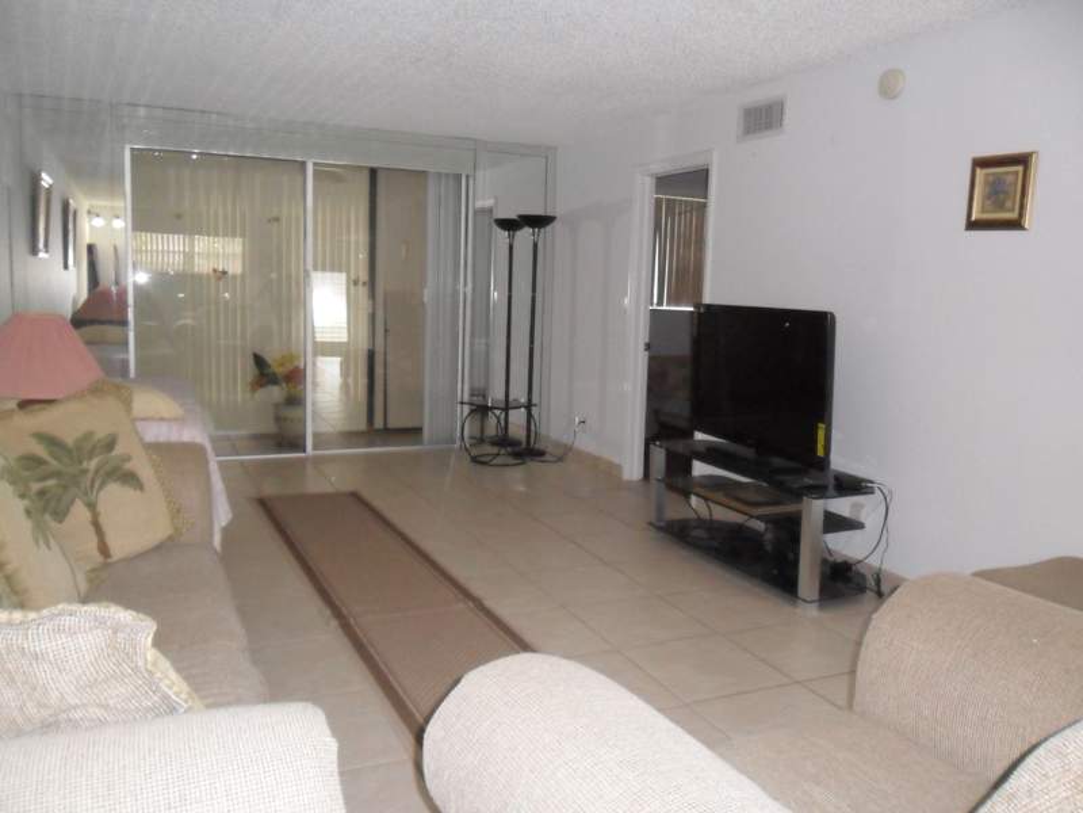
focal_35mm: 27
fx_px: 845
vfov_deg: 51.4
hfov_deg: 65.3
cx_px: 542
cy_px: 406
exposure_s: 1/45
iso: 400
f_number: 3.5
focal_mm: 4.9
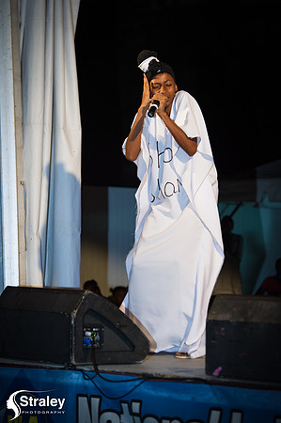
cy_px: 212
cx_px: 140
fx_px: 1525
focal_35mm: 130
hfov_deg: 10.5
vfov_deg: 15.8
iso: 1600
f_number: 5.6
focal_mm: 130
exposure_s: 1/160
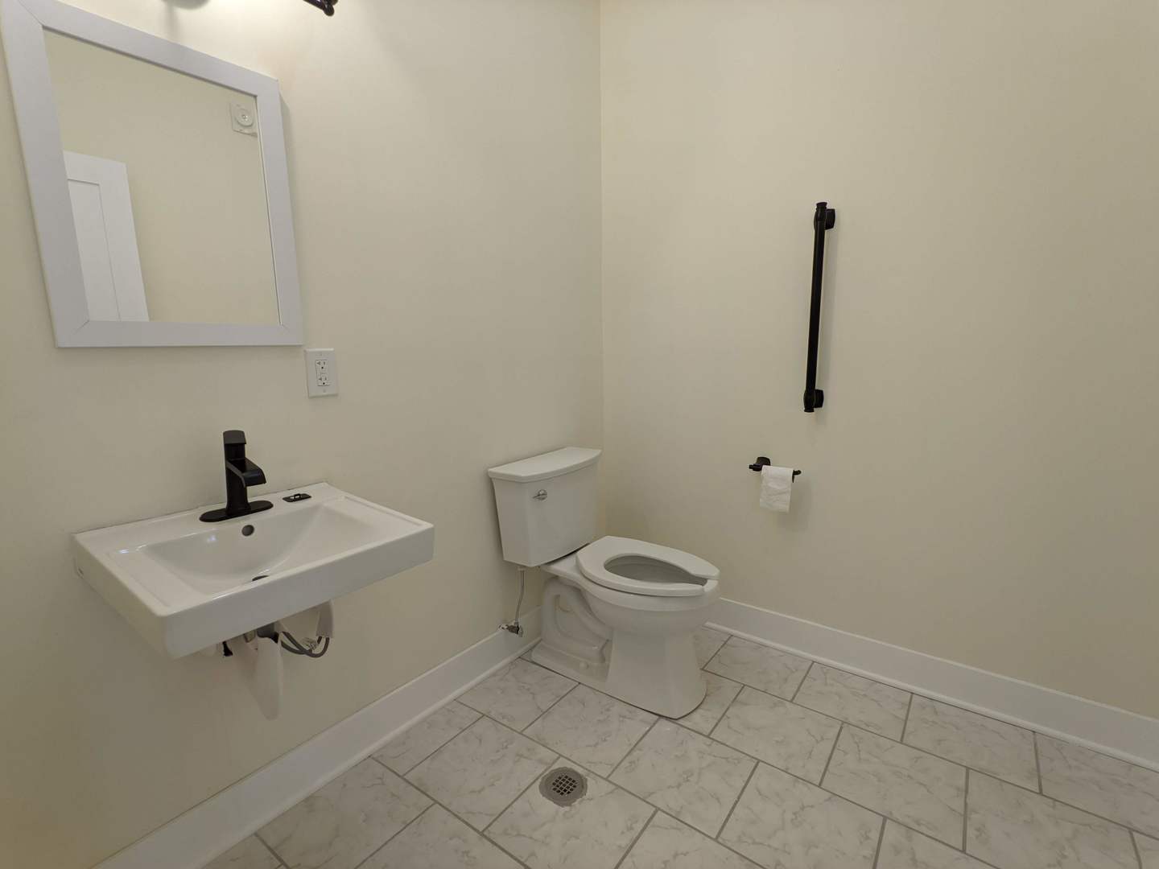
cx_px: 580
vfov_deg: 78.1
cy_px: 434
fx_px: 536
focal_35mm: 16
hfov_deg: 94.5
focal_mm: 2.22
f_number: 2.2
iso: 49
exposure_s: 1/30
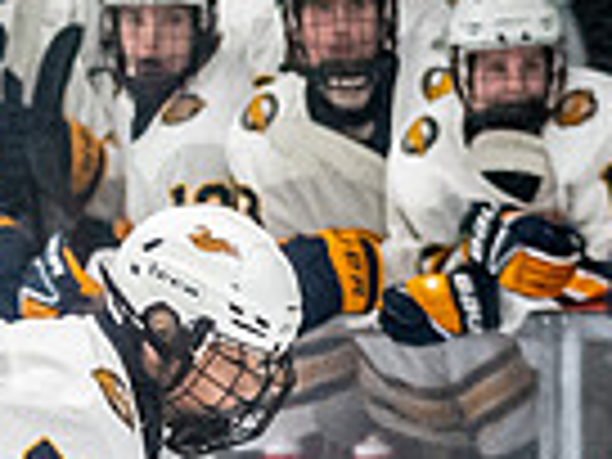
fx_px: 19147
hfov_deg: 1.8
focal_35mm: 1083
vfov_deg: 1.4
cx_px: -230
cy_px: 864
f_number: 2.8
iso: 3200
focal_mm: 86
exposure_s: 1/800
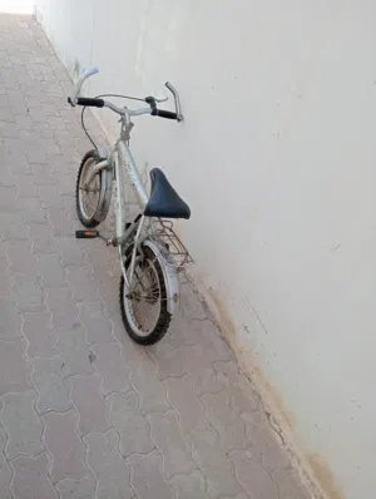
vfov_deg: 63.4
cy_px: 250
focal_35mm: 28
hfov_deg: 49.9
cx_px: 188
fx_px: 404
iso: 100
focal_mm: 3.98
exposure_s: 1/304
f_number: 1.8
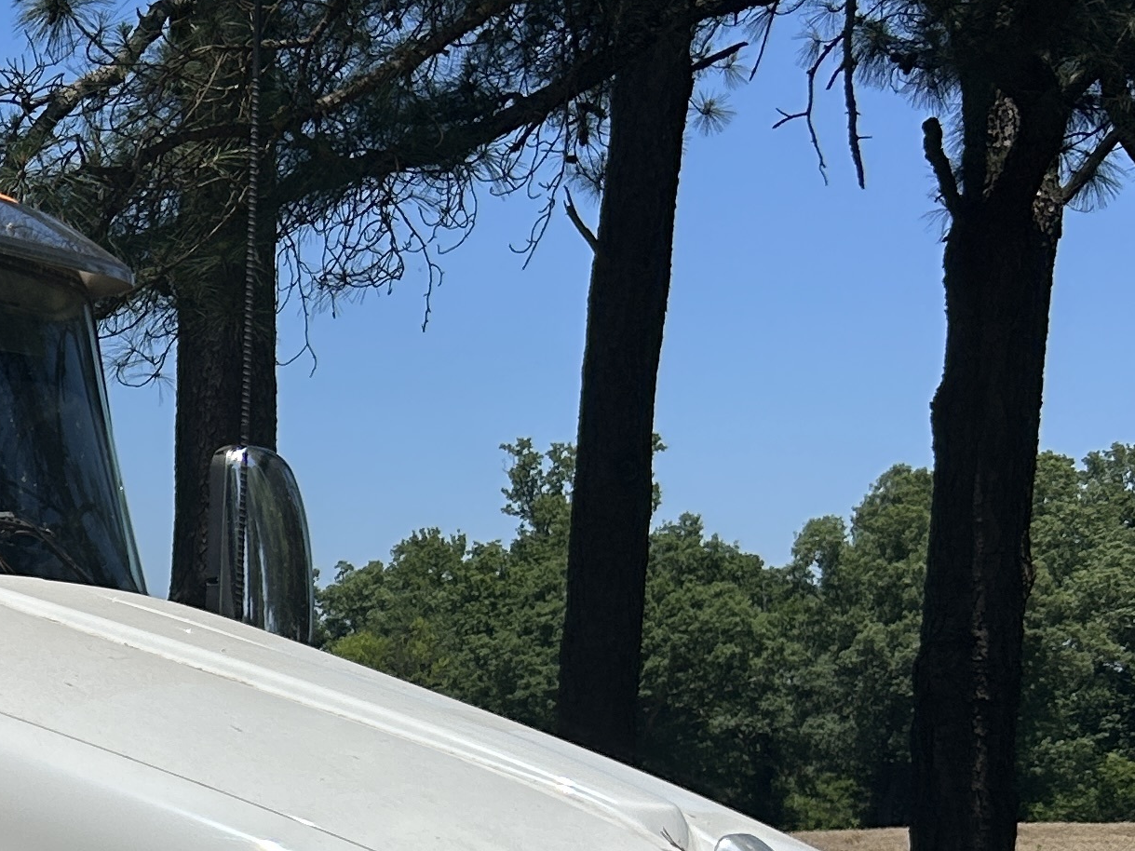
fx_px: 2820
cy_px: 859
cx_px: -548
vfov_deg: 16.8
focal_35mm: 86
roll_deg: -1.0
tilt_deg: -2.9
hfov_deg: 19.8
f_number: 1.5
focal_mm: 5.7
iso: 50
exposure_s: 1/6579
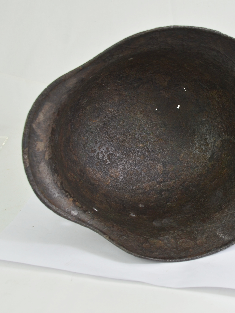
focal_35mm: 58
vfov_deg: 33.2
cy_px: 159
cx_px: 173
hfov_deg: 25.0
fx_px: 525
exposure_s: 1/125
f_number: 5.6
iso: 360
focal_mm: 26
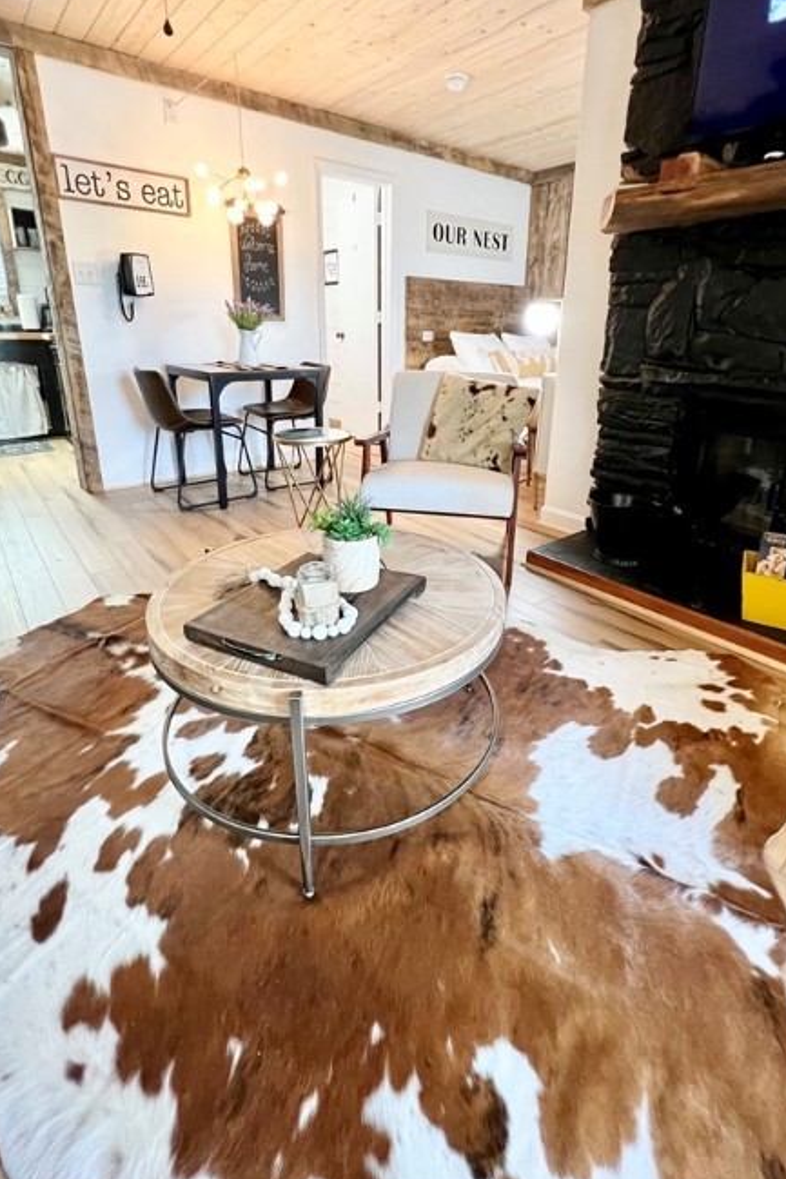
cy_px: 503
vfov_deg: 96.0
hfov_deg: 73.8
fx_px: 524
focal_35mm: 16
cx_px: 401
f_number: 1.8
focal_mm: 1.57
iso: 800
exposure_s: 1/60
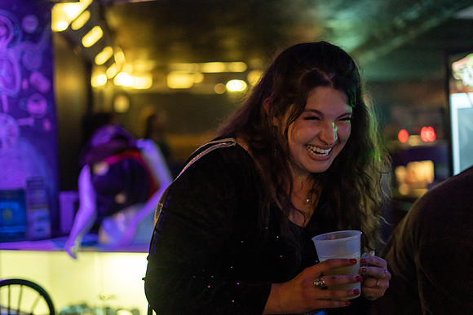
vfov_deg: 27.0
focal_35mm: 50
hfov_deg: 39.6
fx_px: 657
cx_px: 236
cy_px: 158
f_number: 1.8
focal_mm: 50
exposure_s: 1/200
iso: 2000
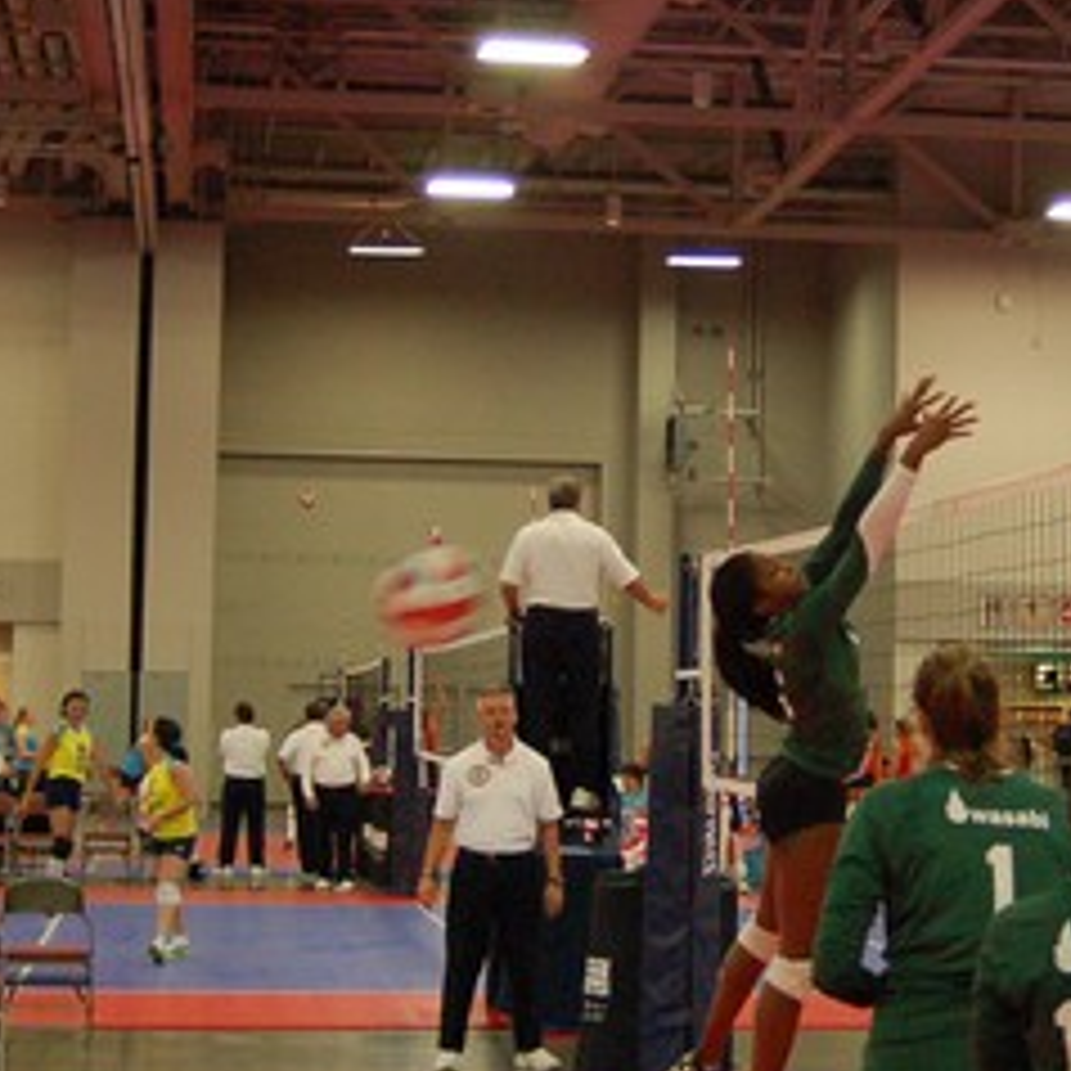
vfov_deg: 19.3
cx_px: 747
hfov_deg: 19.2
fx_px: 3150
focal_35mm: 90
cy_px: 423
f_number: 3.3
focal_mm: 28
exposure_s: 1/200
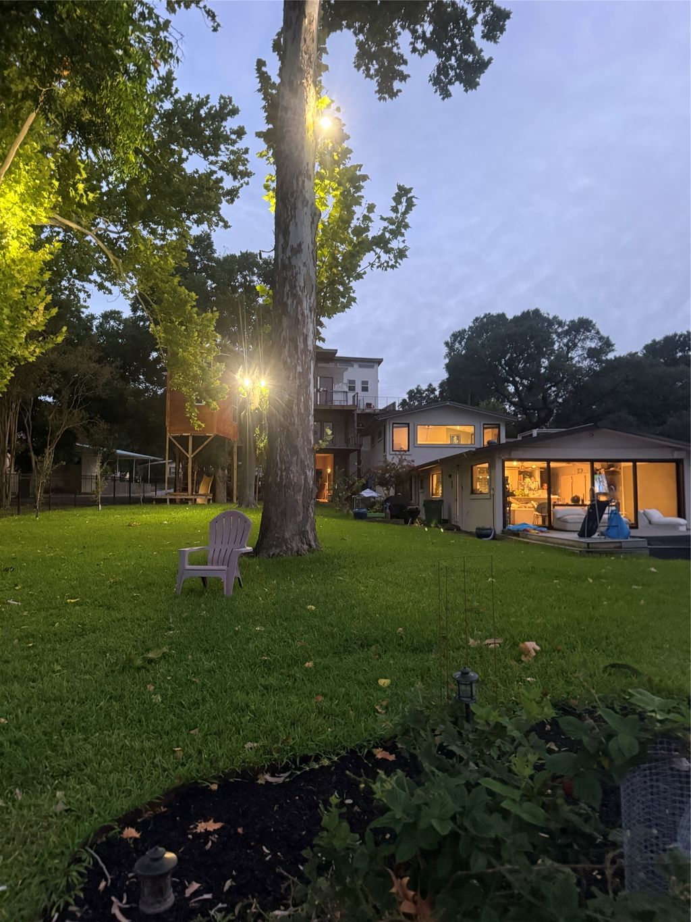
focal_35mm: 24
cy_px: 461
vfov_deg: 71.6
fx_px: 639
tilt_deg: +4.7
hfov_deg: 56.8
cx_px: 346
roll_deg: -0.4
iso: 800
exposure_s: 1/40
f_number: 1.78
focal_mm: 6.76
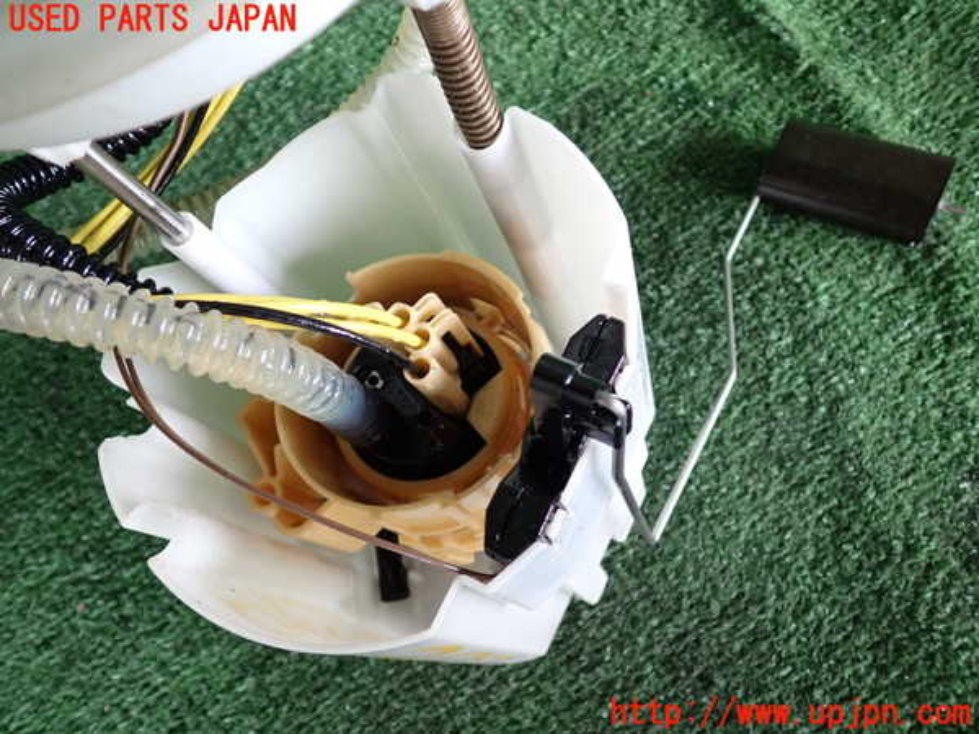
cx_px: 490
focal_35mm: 30
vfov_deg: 46.8
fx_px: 848
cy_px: 367
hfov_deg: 60.0
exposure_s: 1/125
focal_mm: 5.4
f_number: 2.3
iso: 250
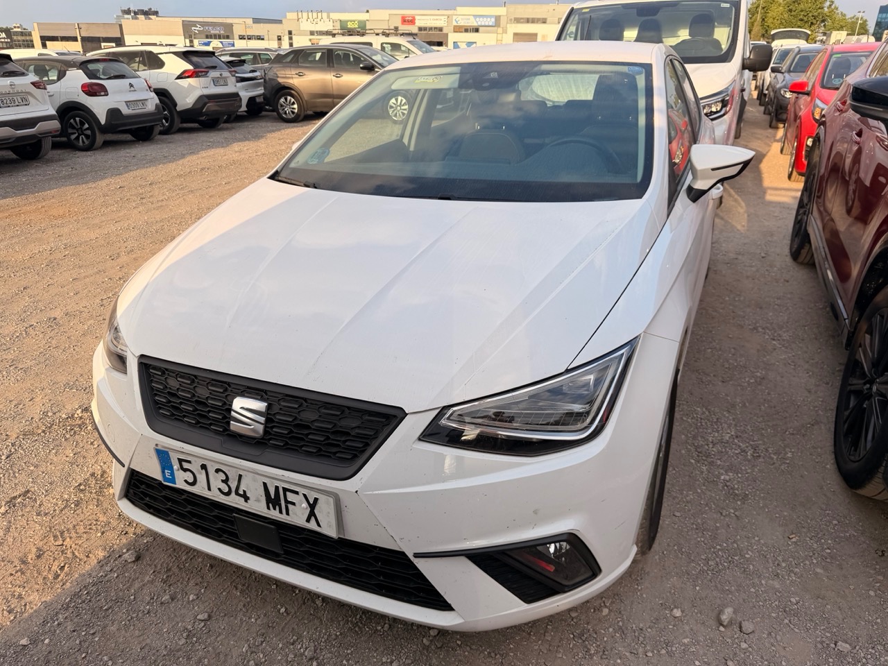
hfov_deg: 71.6
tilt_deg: -24.5
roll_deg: -1.6
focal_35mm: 24
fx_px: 616
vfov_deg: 56.8
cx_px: 444
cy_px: 333
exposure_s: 1/1522
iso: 80
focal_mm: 6.76
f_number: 1.78
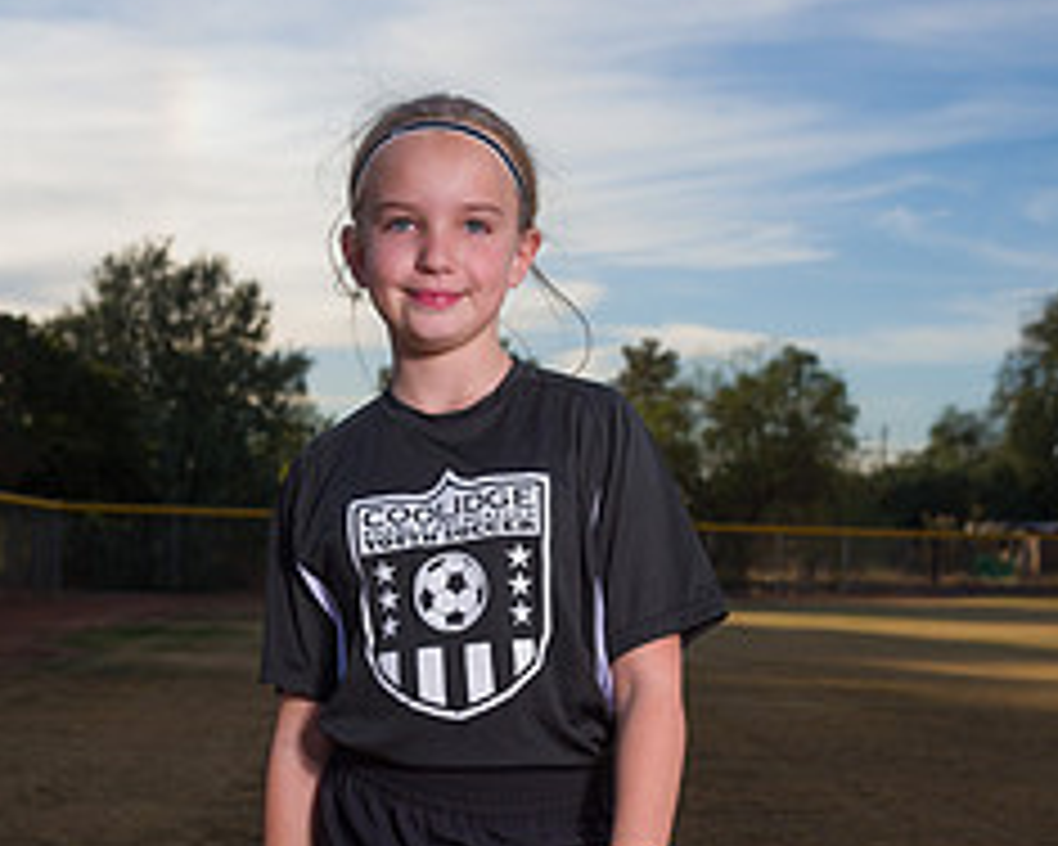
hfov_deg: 24.1
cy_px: 832
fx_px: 2474
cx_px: 455
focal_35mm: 79
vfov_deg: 18.9
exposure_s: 1/640
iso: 200
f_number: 5.6
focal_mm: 44
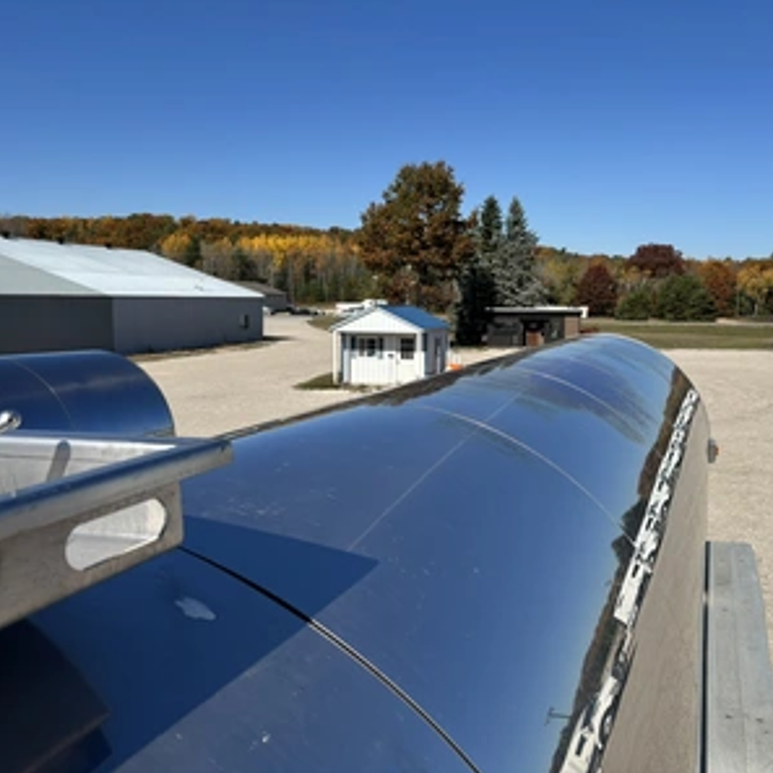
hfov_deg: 52.2
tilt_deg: -6.3
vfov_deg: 52.5
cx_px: 455
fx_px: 783
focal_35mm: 31
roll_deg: -2.1
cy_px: 385
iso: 50
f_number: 1.6
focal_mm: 5.96
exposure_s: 1/4630
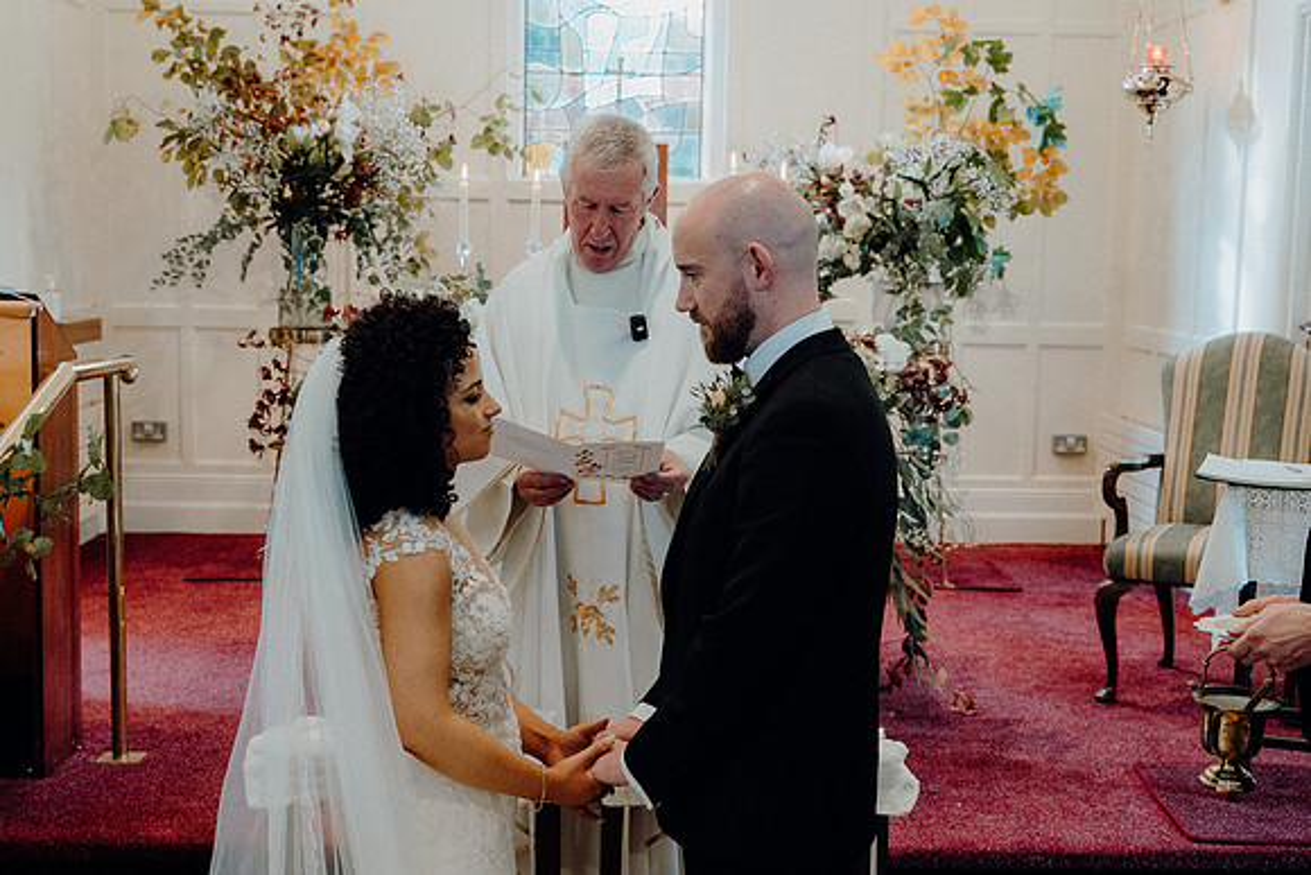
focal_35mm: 49
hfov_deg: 40.3
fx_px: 1785
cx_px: 656
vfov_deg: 27.5
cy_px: 438
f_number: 3.5
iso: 2000
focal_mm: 33
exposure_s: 1/160
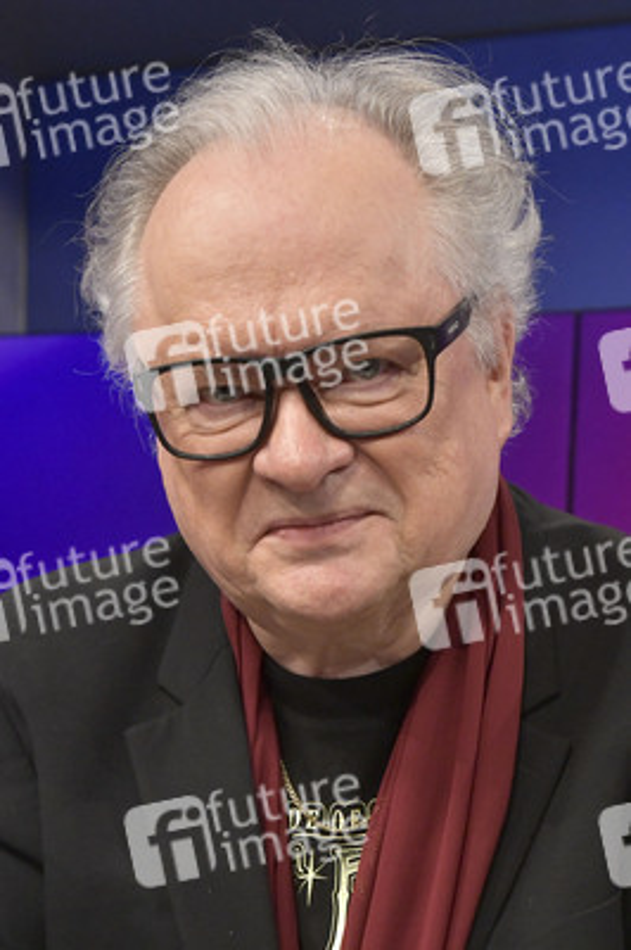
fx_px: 1159
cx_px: 316
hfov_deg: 30.5
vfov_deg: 44.5
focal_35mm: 44
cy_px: 475
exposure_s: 1/200
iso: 2500
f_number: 6.3
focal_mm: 44
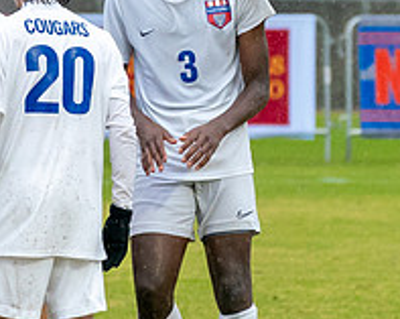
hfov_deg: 1.9
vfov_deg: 1.5
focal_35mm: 1045
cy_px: 147
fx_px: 12353
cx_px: -138
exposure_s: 1/1000
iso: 3200
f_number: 5.6
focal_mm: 200
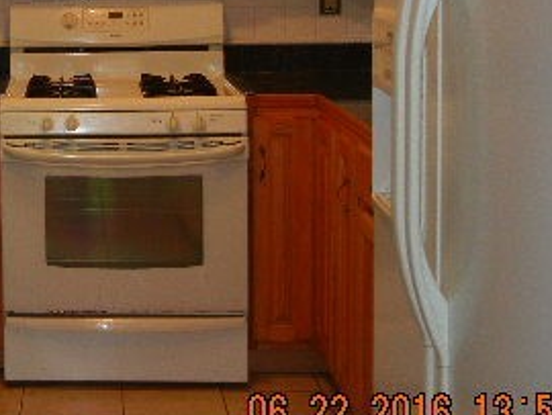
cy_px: 22
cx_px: -2
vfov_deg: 20.2
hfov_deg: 26.0
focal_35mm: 71
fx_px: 1133
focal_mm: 5.4
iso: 200
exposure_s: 1/30.5
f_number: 3.5
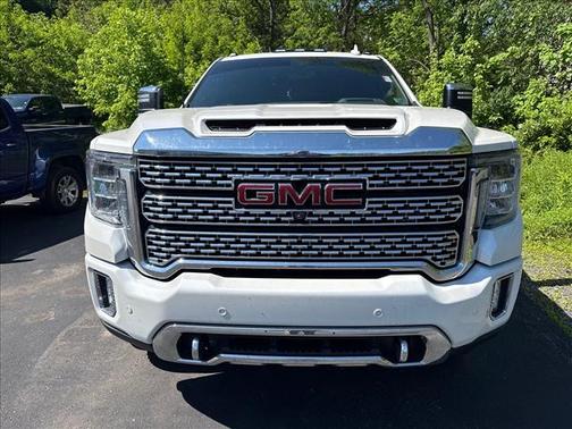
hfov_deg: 71.6
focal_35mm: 24
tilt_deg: -13.4
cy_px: 214
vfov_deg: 56.8
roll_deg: +1.4
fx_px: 397
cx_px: 286
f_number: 1.78
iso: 100
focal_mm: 6.76
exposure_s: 1/4167
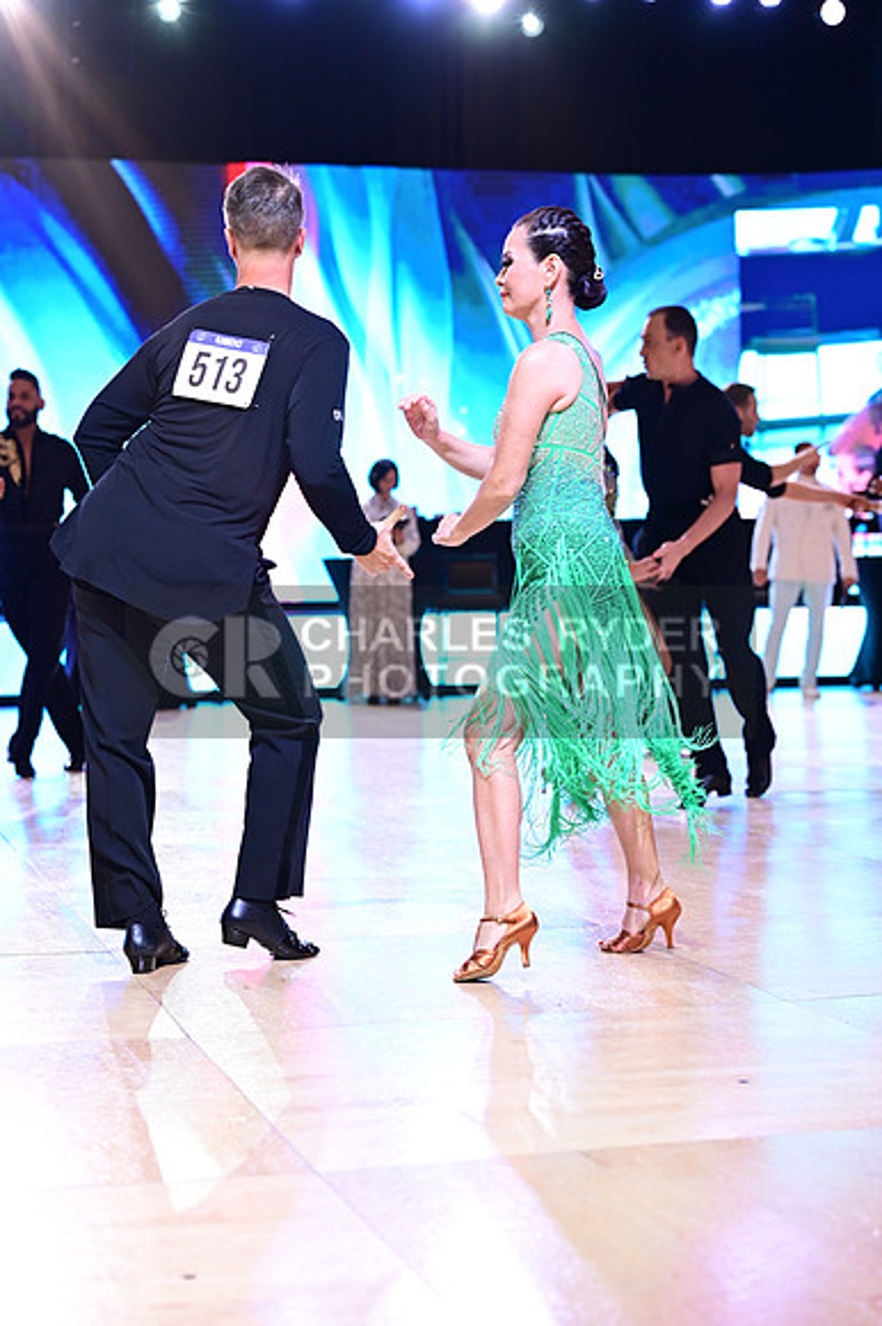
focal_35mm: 70
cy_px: 663
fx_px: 2575
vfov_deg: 28.9
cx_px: 441
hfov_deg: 19.4
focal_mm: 70
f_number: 3.5
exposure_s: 1/250
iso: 1600
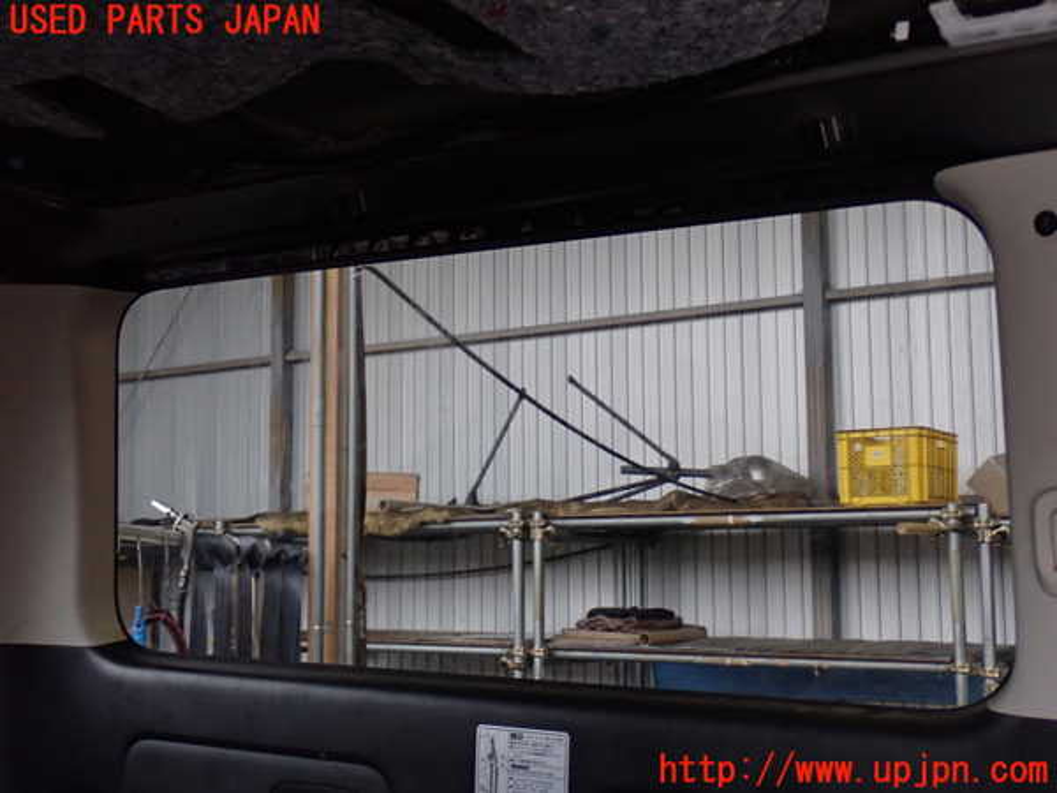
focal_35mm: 47
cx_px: 528
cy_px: 396
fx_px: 1435
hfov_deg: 40.4
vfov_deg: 30.9
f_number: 3.1
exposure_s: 1/40
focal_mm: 8.4
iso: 800
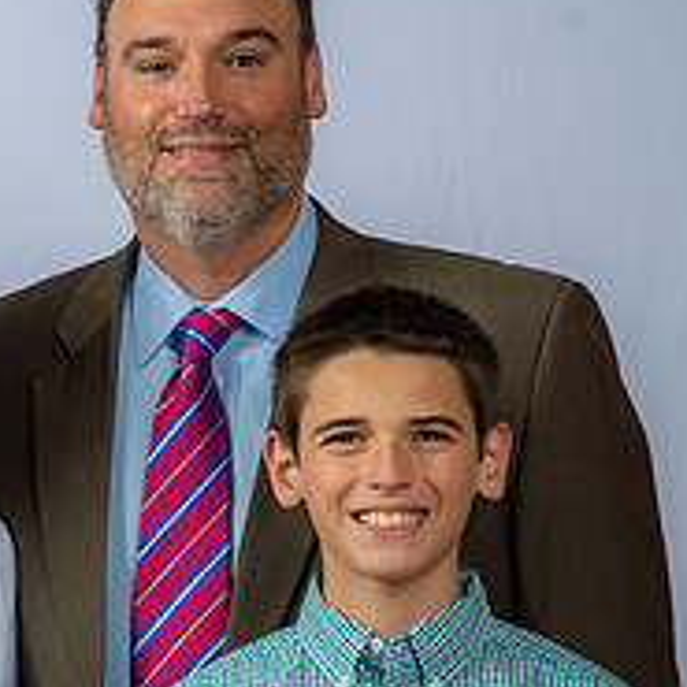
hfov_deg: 9.8
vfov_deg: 9.9
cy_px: 486
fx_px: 3952
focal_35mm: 176
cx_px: -89
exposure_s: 1/200
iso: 250
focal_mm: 66
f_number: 6.3
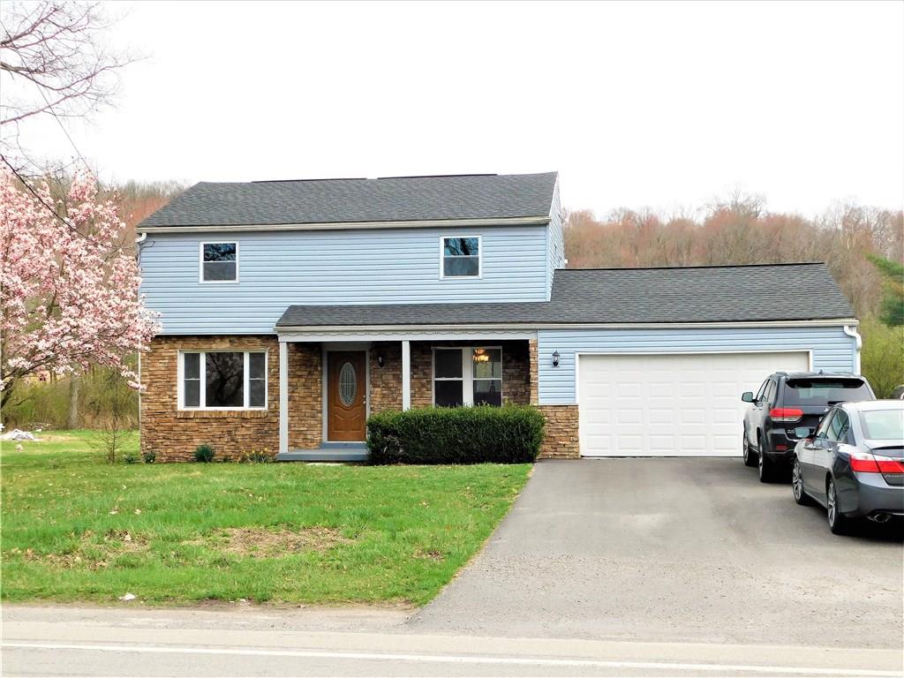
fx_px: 1175
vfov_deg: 32.2
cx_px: 452
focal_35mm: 45
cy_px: 339
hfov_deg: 42.1
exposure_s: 1/640
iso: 125
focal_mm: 8
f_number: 3.7
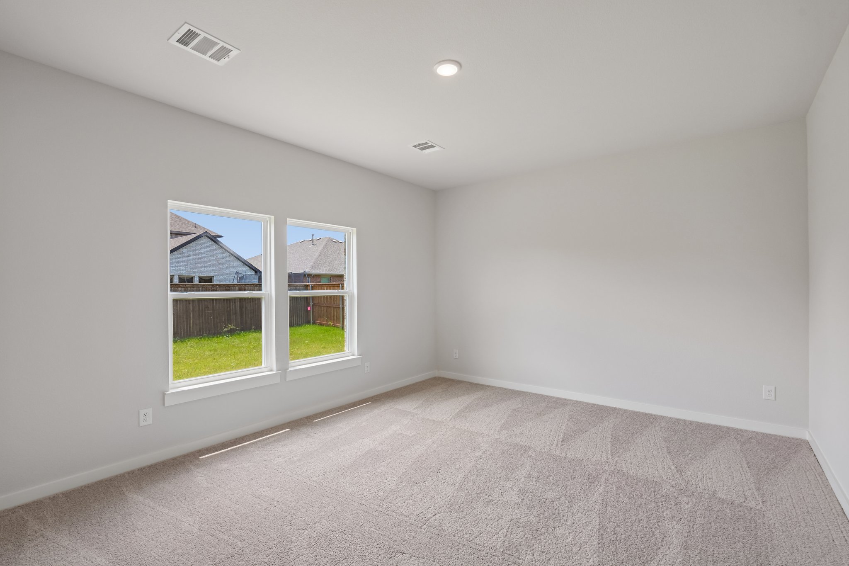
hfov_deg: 96.7
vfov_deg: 73.7
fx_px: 377
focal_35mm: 16
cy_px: 283
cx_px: 424
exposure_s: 1/30
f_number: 8
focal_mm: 16
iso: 160
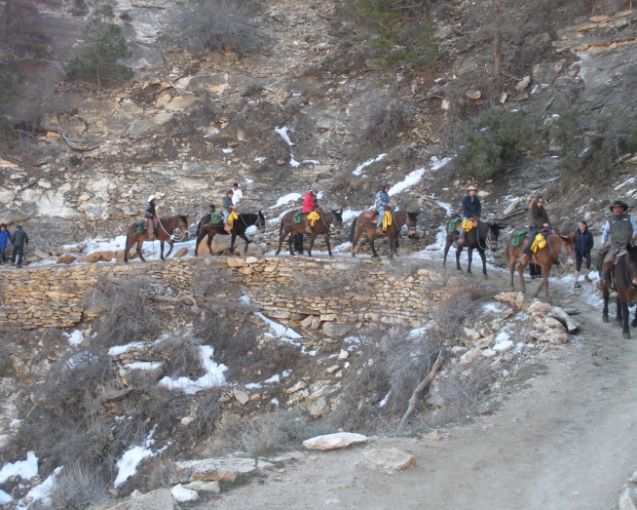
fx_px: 811
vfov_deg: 34.9
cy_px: 255
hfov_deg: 42.9
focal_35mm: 43
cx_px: 339
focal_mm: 6.3
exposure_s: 1/59.1
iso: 75
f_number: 3.5
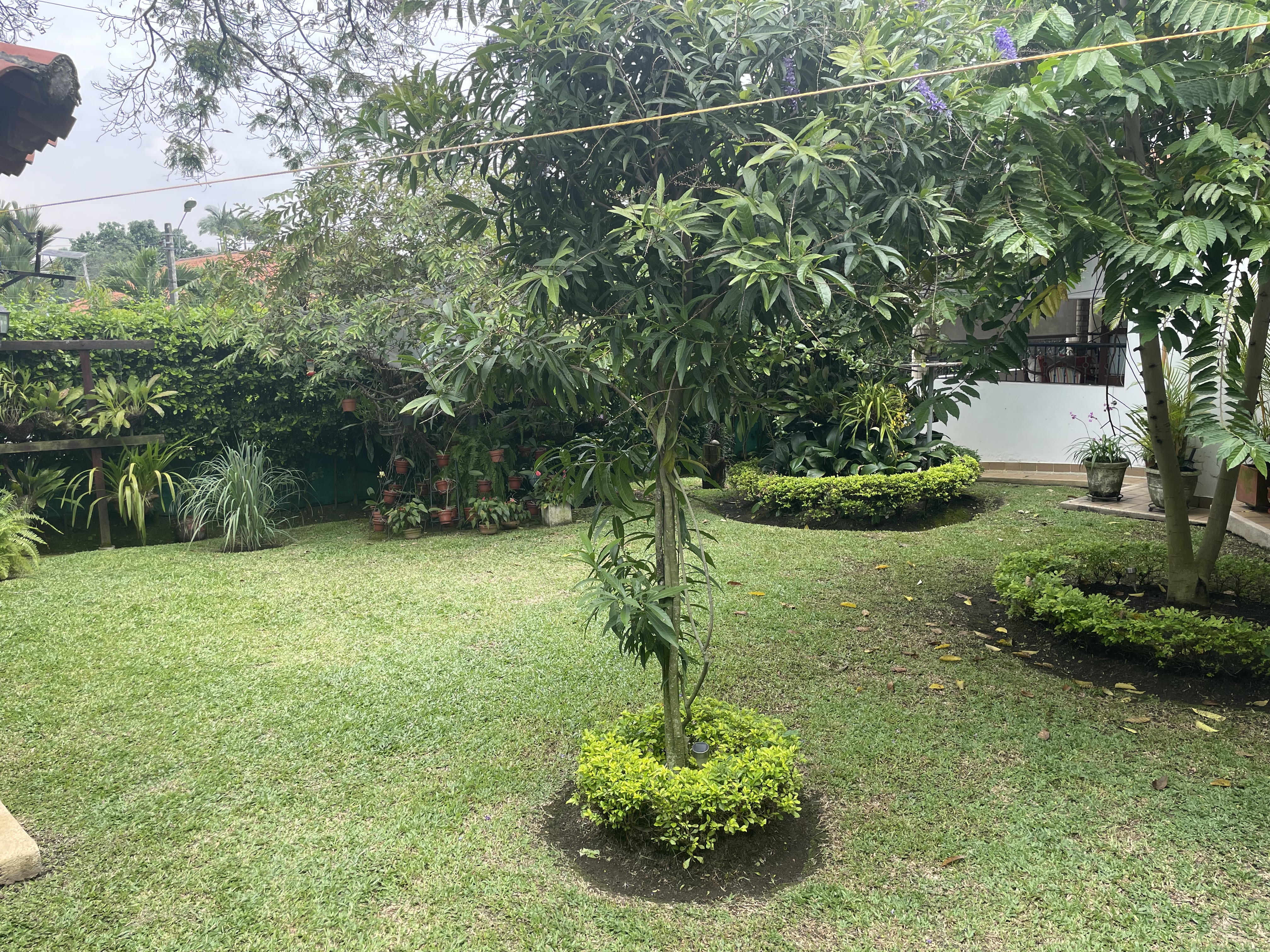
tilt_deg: -9.6
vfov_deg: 53.1
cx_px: 635
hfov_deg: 67.3
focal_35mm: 26
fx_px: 954
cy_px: 476
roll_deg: +2.3
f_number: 1.6
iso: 32
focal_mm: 4.2
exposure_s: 1/558
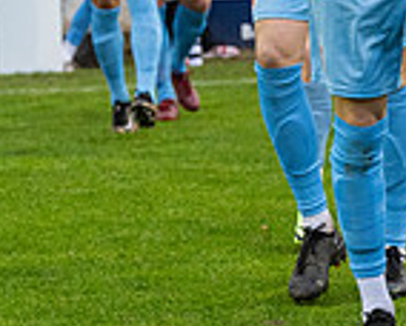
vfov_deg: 5.0
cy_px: 3
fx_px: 3754
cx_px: 372
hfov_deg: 6.2
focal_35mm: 312
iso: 2000
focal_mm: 70
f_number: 4
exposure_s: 1/500
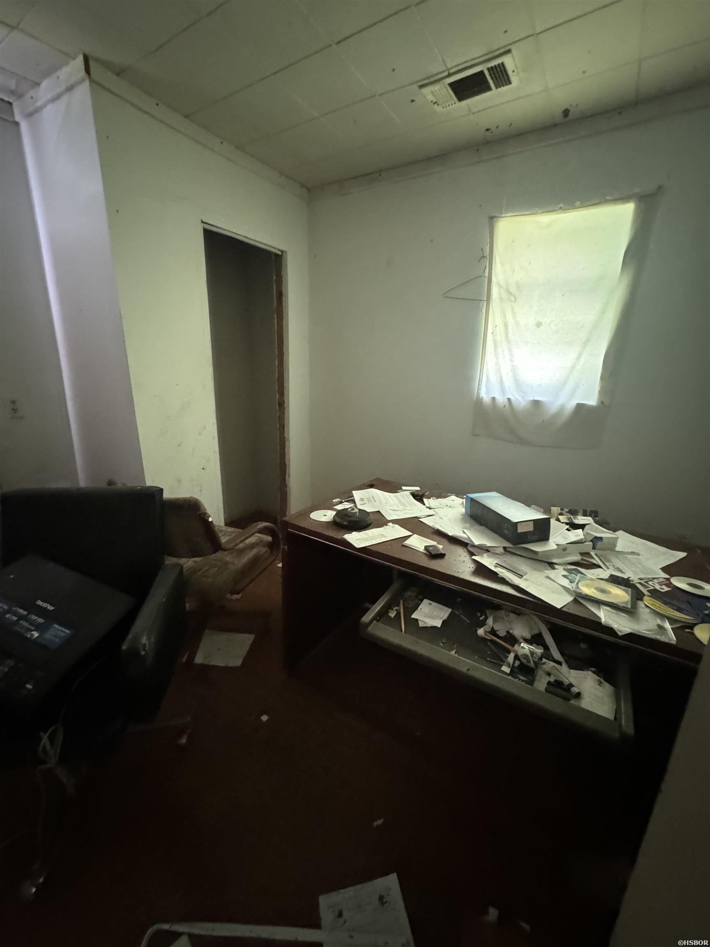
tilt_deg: -17.2
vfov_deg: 102.1
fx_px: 383
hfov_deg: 85.7
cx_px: 355
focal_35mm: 14
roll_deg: -0.3
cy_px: 474
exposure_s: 1/35
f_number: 2.2
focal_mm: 2.22
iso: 1600
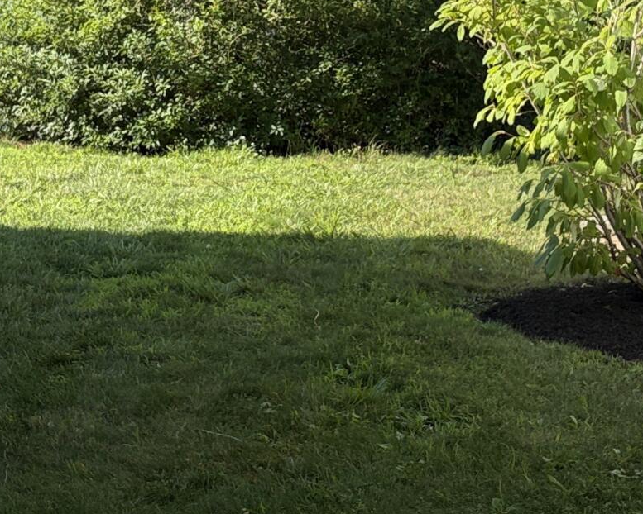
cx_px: 267
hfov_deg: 19.5
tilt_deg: -0.8
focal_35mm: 98
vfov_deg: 15.4
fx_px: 1865
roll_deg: +0.1
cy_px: 4
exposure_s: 1/1550
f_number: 1.6
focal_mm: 5.96
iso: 50
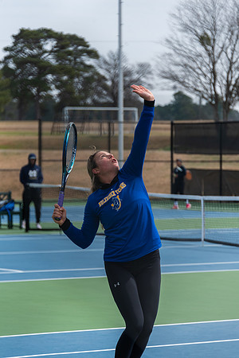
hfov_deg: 8.6
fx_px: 1593
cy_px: 179
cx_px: 120
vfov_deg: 12.8
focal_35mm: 160
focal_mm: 160
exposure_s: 1/2500
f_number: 5.6
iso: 640
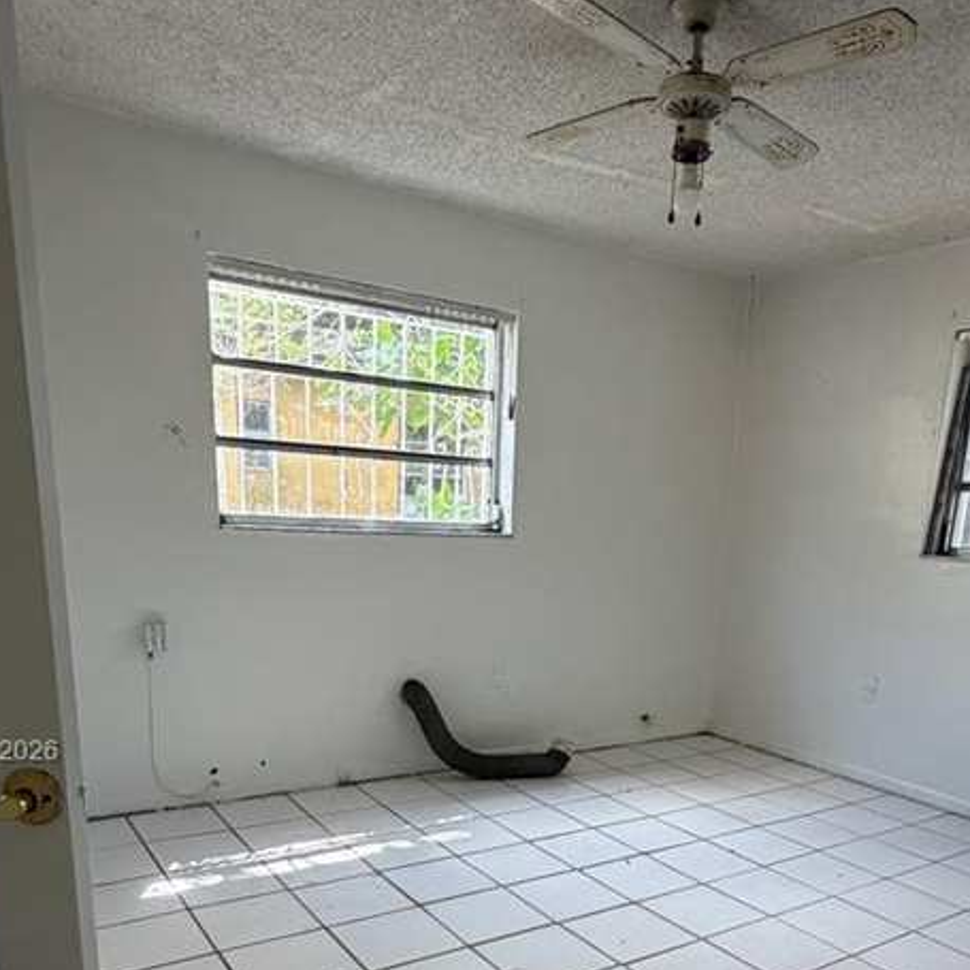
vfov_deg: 52.6
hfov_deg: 55.4
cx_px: 561
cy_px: 753
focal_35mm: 29
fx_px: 919
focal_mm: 2.22
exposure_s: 1/121
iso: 160
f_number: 2.2
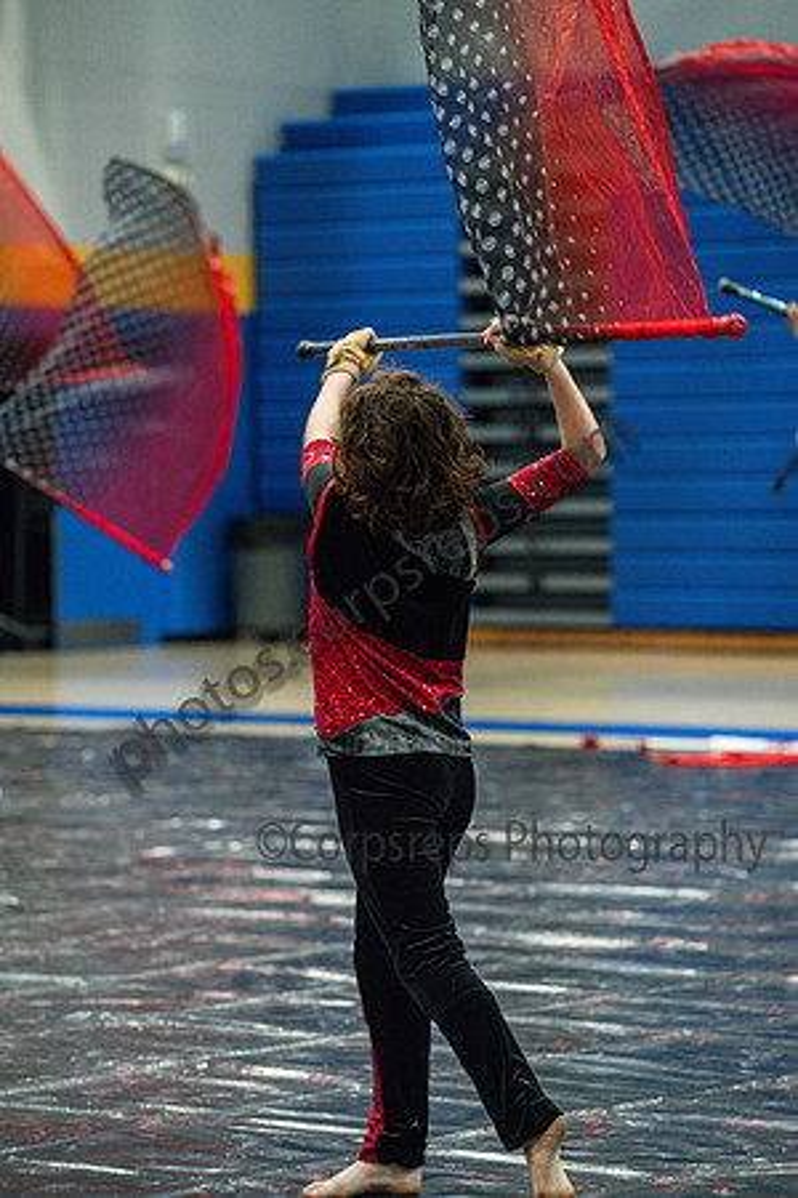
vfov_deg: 15.2
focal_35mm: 135
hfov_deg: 10.2
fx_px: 4488
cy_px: 599
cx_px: 399
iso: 6400
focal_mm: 135
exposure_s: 1/500
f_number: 4
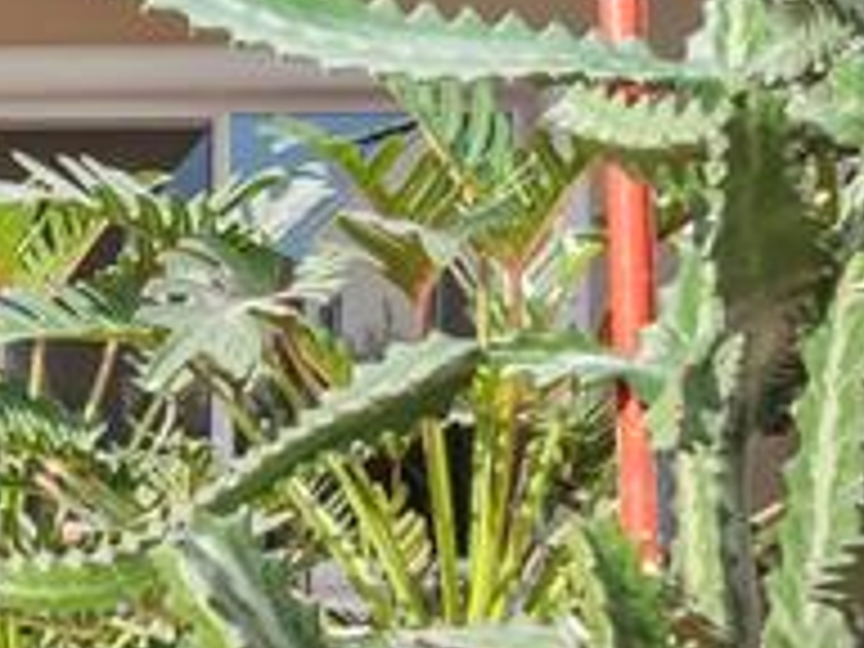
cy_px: 639
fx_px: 2171
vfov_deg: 16.6
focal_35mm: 87
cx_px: -315
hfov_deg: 20.2
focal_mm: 11.4
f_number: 9
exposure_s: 1/125
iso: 500
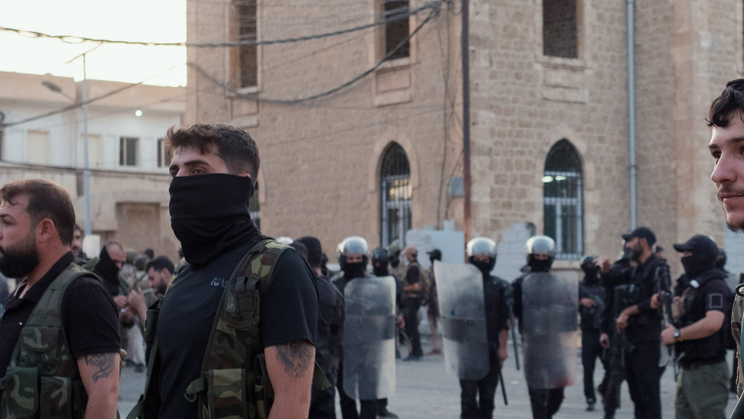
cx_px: 638
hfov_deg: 25.6
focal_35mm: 81
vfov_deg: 14.9
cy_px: 250
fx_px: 1598
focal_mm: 23
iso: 500
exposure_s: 1/500
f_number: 3.6
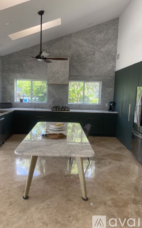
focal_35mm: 28
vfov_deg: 66.5
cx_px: 62
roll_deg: -0.2
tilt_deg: -5.4
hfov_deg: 44.4
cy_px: 113
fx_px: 173
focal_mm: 4.25
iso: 64
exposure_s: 1/121
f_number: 1.8
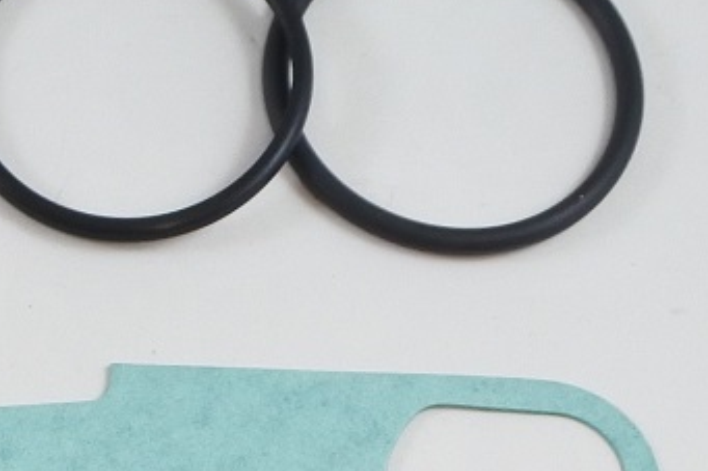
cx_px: -278
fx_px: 3145
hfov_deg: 12.4
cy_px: 684
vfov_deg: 8.4
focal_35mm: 160
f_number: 3.8
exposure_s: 1/160
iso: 400
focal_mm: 12.3
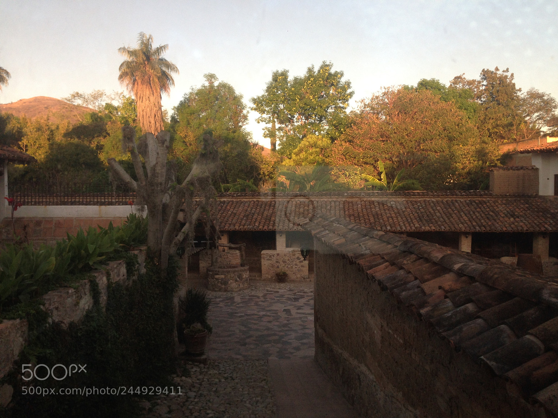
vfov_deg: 42.9
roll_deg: -1.3
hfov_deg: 55.4
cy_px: 209
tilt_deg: -2.6
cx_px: 279
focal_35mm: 33
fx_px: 532
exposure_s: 1/120
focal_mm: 4.12
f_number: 2.4
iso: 80
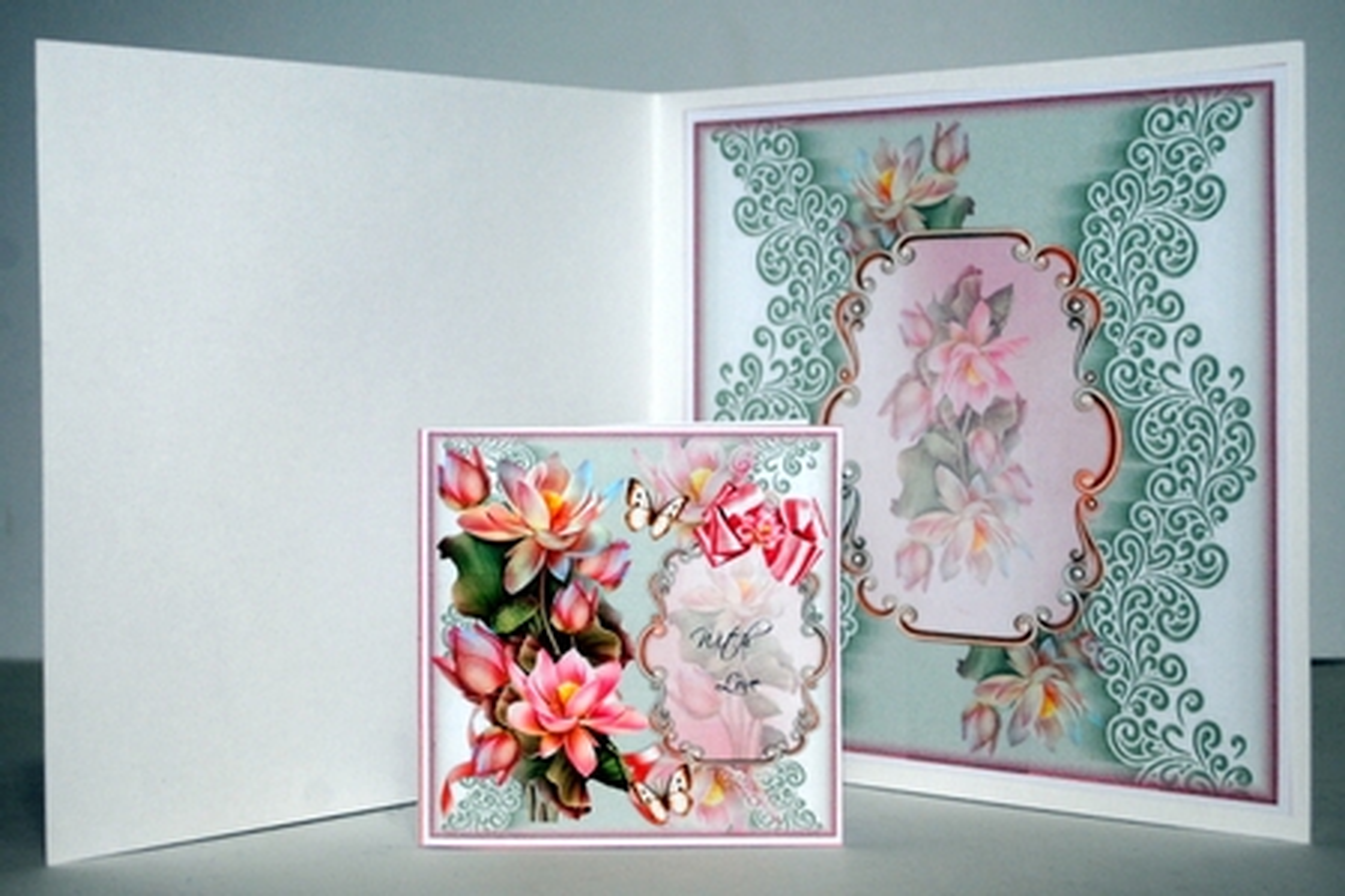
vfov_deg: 25.8
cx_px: 672
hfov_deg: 37.9
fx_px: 1961
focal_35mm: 52
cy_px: 448
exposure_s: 1/60
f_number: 5
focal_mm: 35
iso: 200
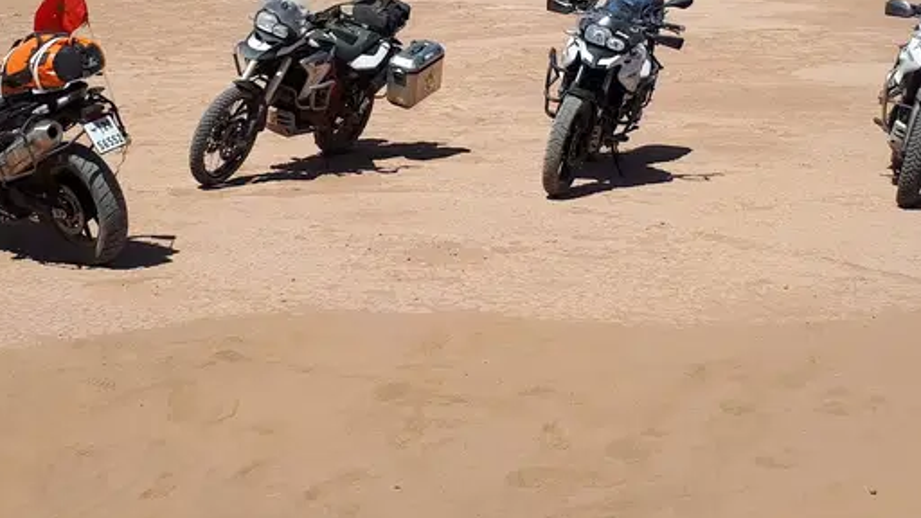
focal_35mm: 69
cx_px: 432
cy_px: 43
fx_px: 1685
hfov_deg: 30.6
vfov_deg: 17.2
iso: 40
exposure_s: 1/2110
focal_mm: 3.6
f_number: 1.9
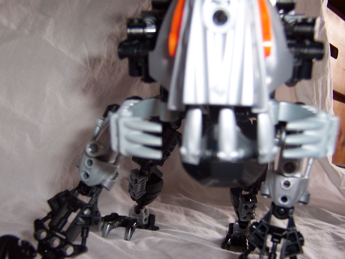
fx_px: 359
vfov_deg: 39.7
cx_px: 172
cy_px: 130
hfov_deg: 51.4
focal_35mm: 36
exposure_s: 1/60
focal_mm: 5.6
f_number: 2.8
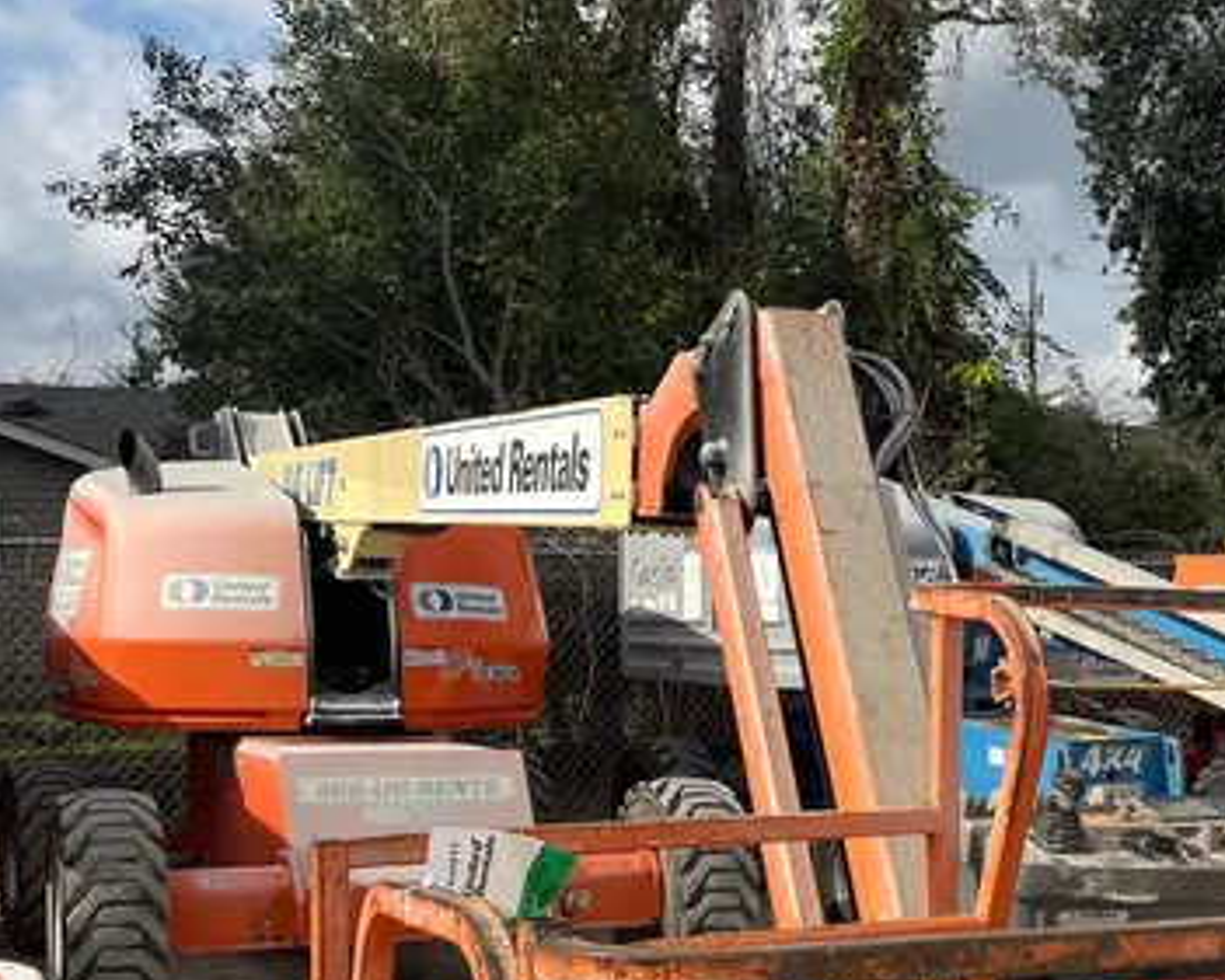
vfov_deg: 28.2
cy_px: 745
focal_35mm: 53
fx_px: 1922
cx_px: 890
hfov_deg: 34.7
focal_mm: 5.1
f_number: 1.6
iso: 50
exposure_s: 1/3413
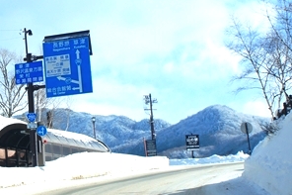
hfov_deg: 24.3
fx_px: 657
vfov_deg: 16.8
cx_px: 28
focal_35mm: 81
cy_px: 52
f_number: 7.1
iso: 200
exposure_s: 1/500
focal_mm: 20
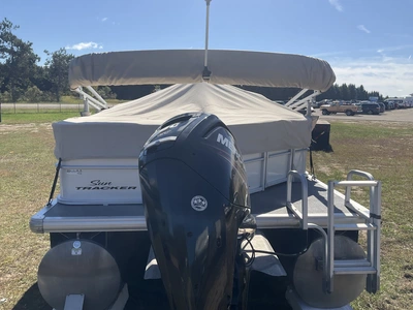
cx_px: 206
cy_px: 155
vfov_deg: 48.2
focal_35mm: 29
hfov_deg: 61.7
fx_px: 346
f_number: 1.8
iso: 25
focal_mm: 3
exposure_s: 1/2058
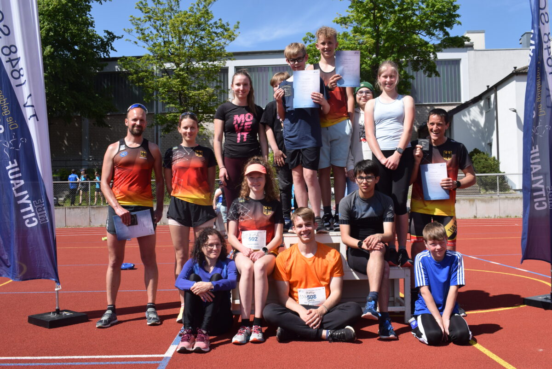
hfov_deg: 53.1
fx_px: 552
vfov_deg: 36.9
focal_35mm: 36
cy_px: 184
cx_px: 276
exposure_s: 1/400
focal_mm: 24
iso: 200
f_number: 10
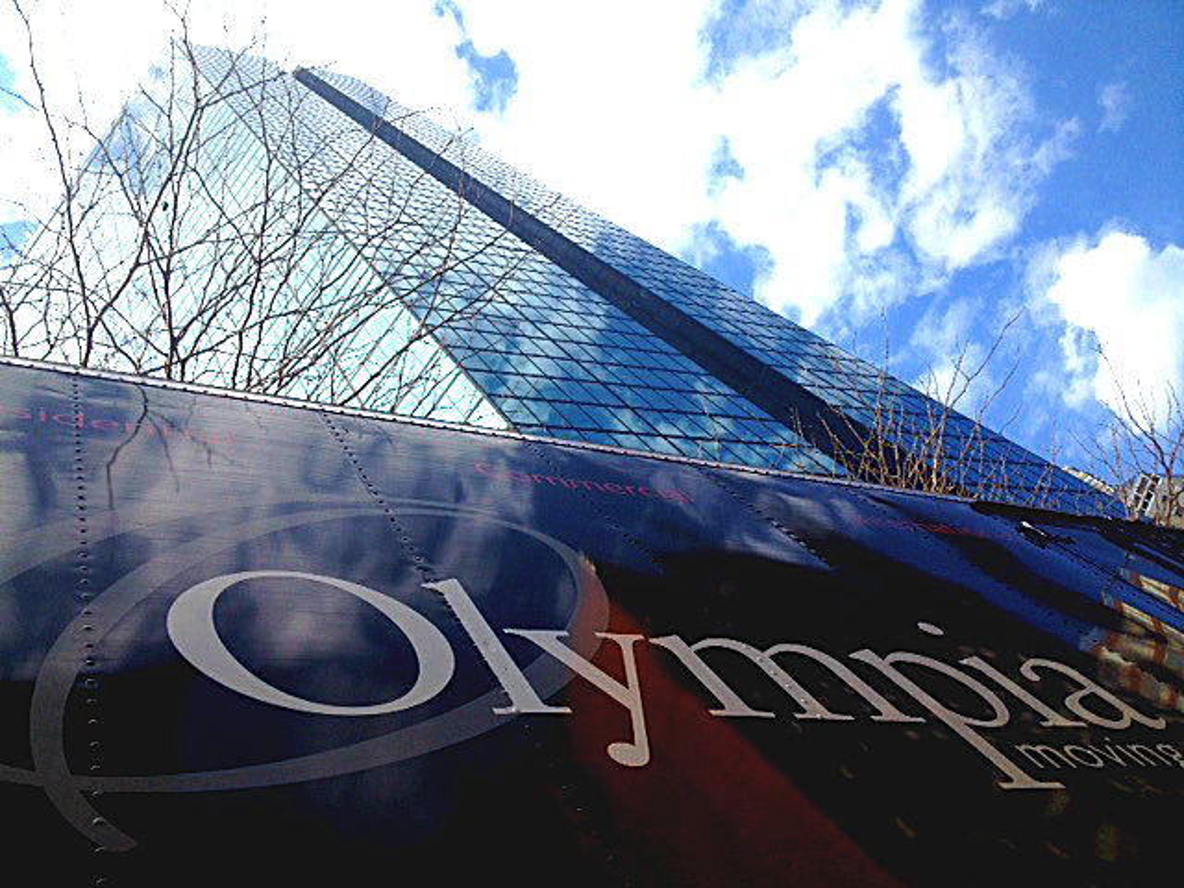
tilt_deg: +58.2
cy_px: 444
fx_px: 1197
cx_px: 592
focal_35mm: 35
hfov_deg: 52.6
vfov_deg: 40.7
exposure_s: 1/1577
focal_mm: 4.28
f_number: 2.4
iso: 50
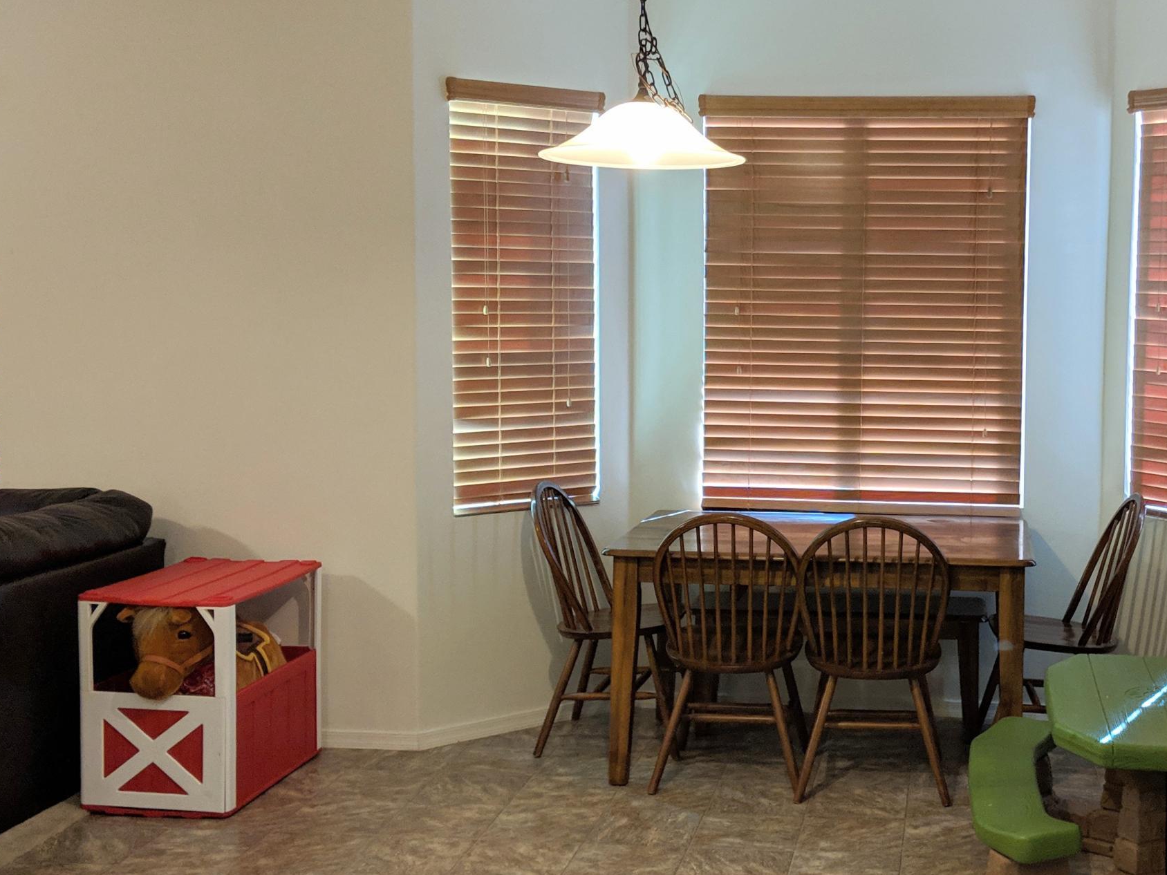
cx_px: 807
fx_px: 1618
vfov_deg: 30.3
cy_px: 433
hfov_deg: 39.0
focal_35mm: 48
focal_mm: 4.44
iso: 219
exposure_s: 1/60
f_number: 1.8
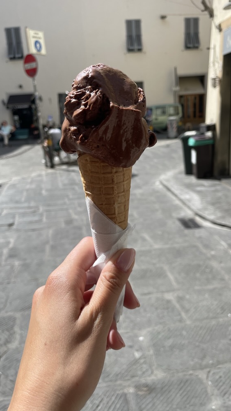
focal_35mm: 29
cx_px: 124
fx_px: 316
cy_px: 203
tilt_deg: -16.3
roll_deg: +4.8
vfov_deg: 66.1
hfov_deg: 40.2
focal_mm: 4.2
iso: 32
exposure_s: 1/2398
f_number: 1.6
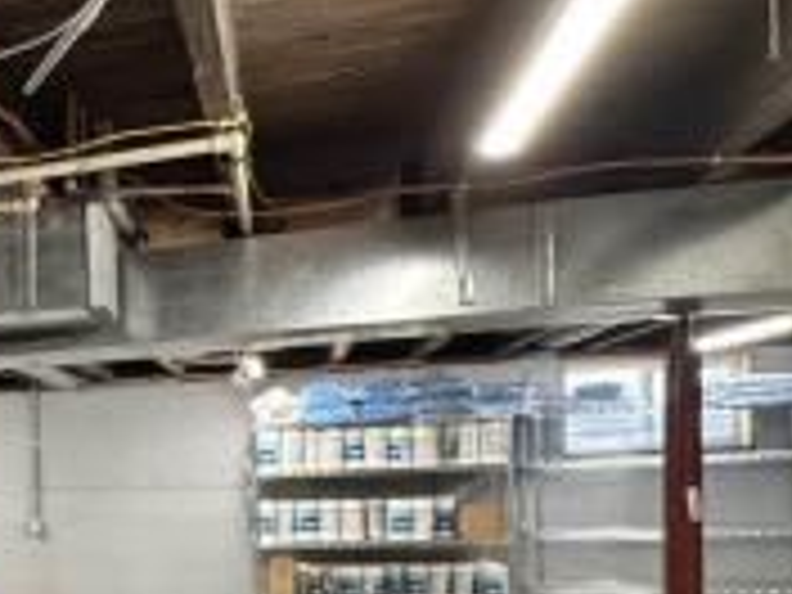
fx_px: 1213
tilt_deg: -3.0
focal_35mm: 53
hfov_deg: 29.5
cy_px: 531
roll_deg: +1.8
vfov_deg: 26.6
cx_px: -223
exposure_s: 1/120
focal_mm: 2.22
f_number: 2.2
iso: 320
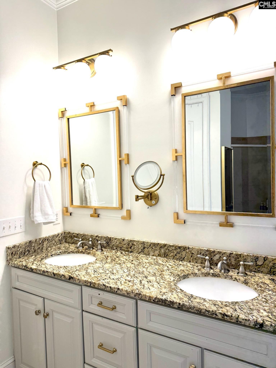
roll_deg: +0.3
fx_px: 255
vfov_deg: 71.6
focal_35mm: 24
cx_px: 138
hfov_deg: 56.8
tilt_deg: -3.6
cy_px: 184
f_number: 1.78
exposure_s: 1/173
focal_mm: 6.76
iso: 80
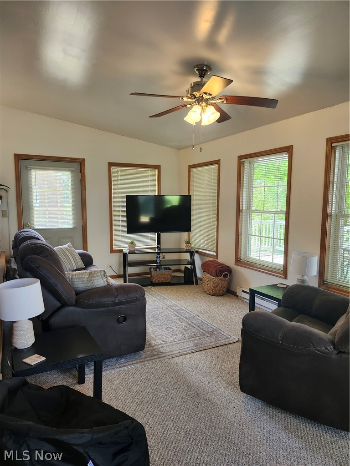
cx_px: 175
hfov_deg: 58.9
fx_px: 310
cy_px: 233
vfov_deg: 73.9
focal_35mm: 23
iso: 160
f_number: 1.8
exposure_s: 1/120
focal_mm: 5.54
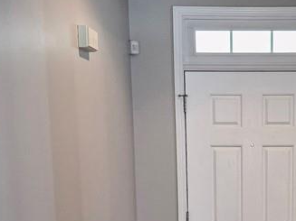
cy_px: 249
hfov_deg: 26.4
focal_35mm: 72
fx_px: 615
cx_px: 248
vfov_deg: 19.5
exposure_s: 1/30
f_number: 1.8
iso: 125
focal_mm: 5.4
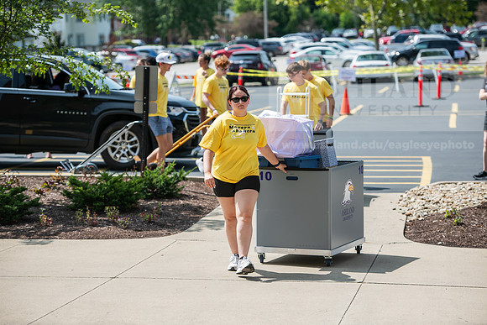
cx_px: 244
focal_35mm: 112
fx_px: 1515
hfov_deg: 18.3
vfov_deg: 12.2
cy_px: 162
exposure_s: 1/800
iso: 80
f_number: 3.5
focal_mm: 112
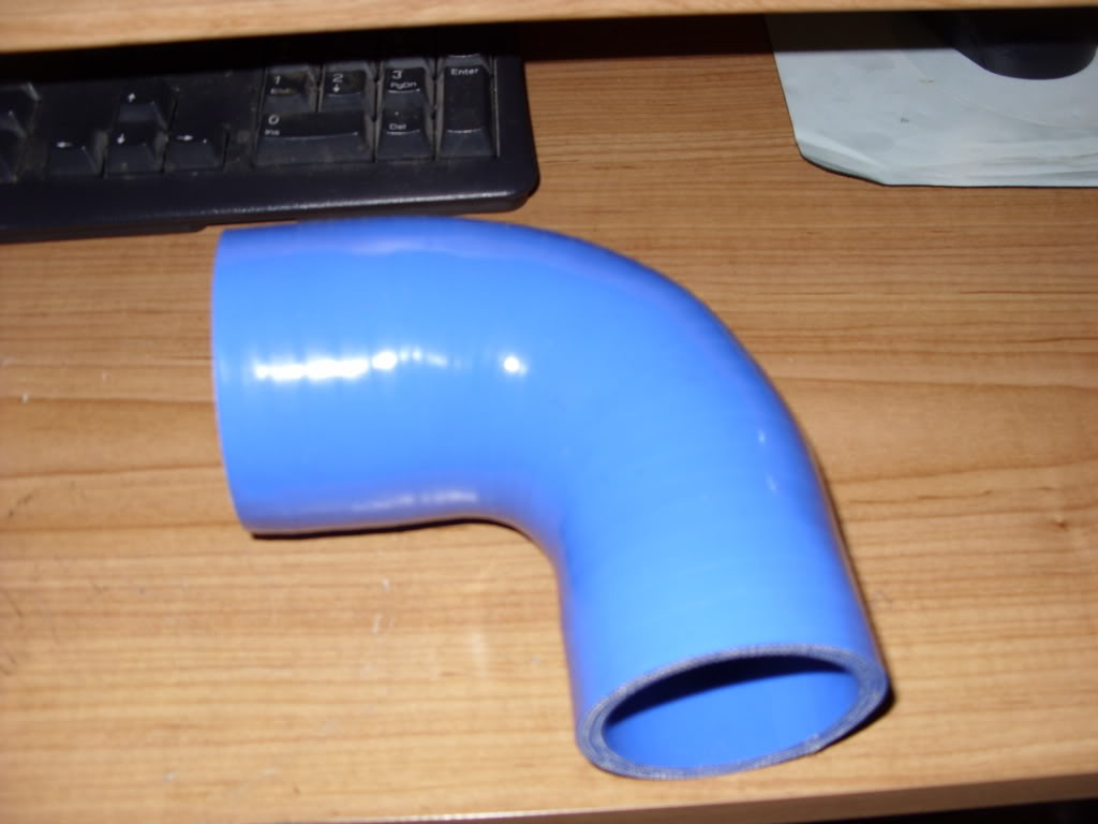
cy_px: 412
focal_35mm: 38
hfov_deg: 49.0
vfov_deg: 37.7
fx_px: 1205
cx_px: 549
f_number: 2.8
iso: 50
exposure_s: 1/30
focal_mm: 6.3
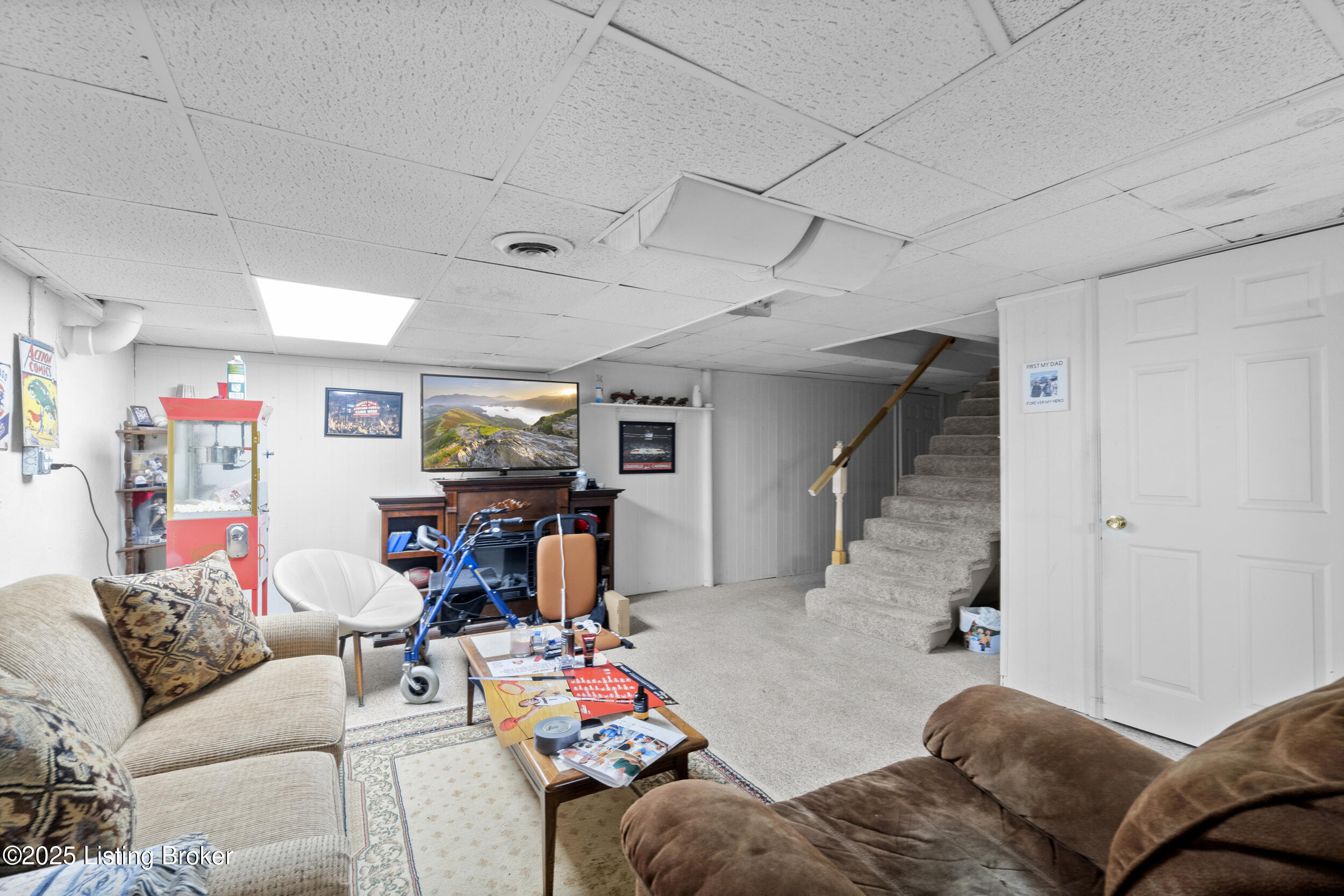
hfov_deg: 100.4
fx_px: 560
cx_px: 672
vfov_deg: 77.3
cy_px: 448
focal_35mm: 15
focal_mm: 10
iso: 400
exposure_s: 1/1.67
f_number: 8
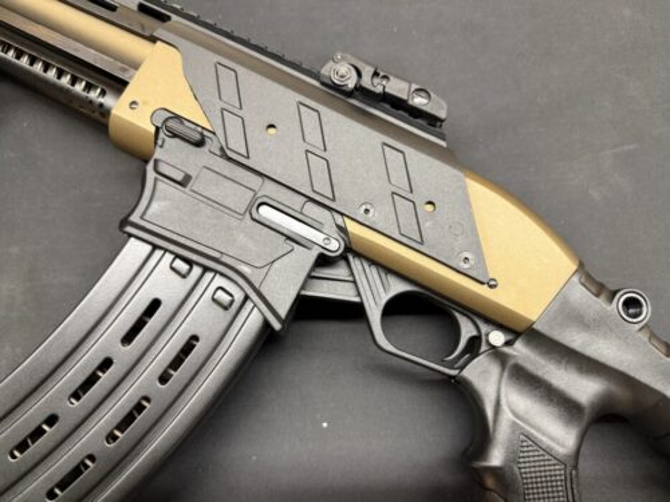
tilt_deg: -82.4
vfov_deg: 56.8
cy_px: 251
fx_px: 465
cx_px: 335
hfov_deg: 71.6
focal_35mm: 24
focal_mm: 6.76
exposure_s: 1/60
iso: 400
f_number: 1.78
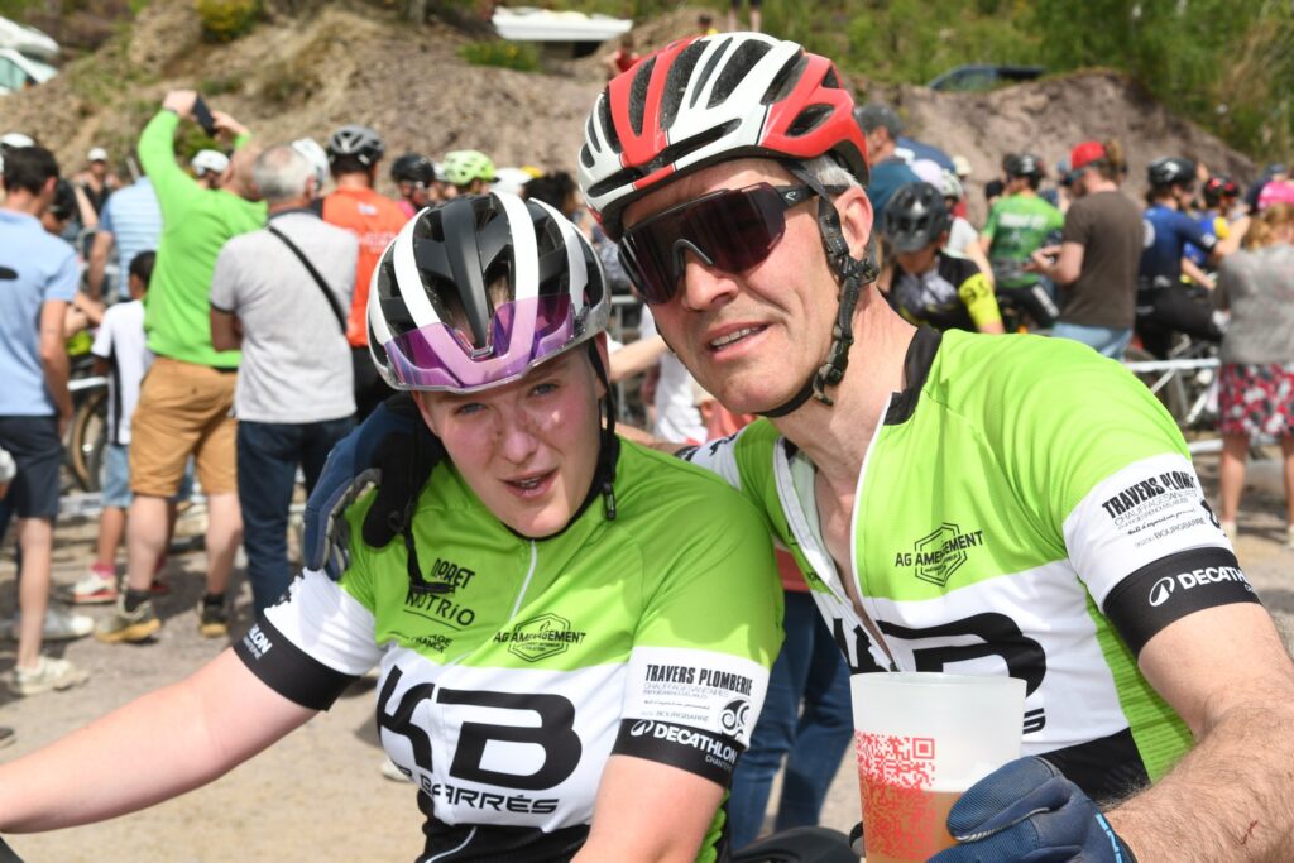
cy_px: 432
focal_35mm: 57
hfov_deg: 35.0
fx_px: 2049
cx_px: 647
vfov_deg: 23.8
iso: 100
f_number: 8
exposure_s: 1/250
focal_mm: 38
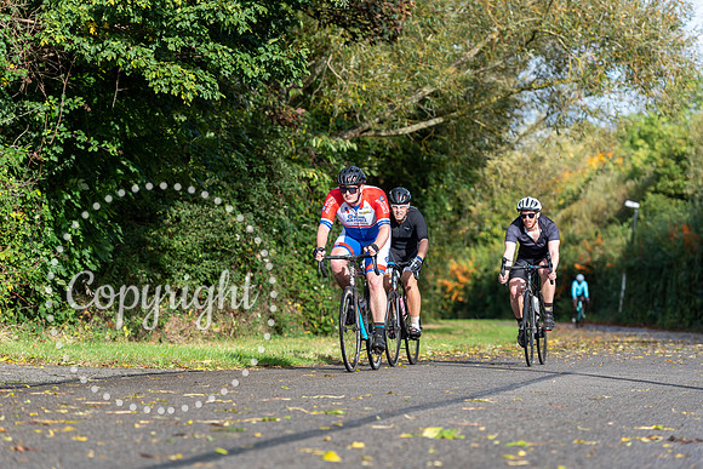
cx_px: 352
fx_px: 2539
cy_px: 234
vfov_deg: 10.6
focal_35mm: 130
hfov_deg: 15.8
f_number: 3.5
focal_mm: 130
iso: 200
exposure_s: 1/1000
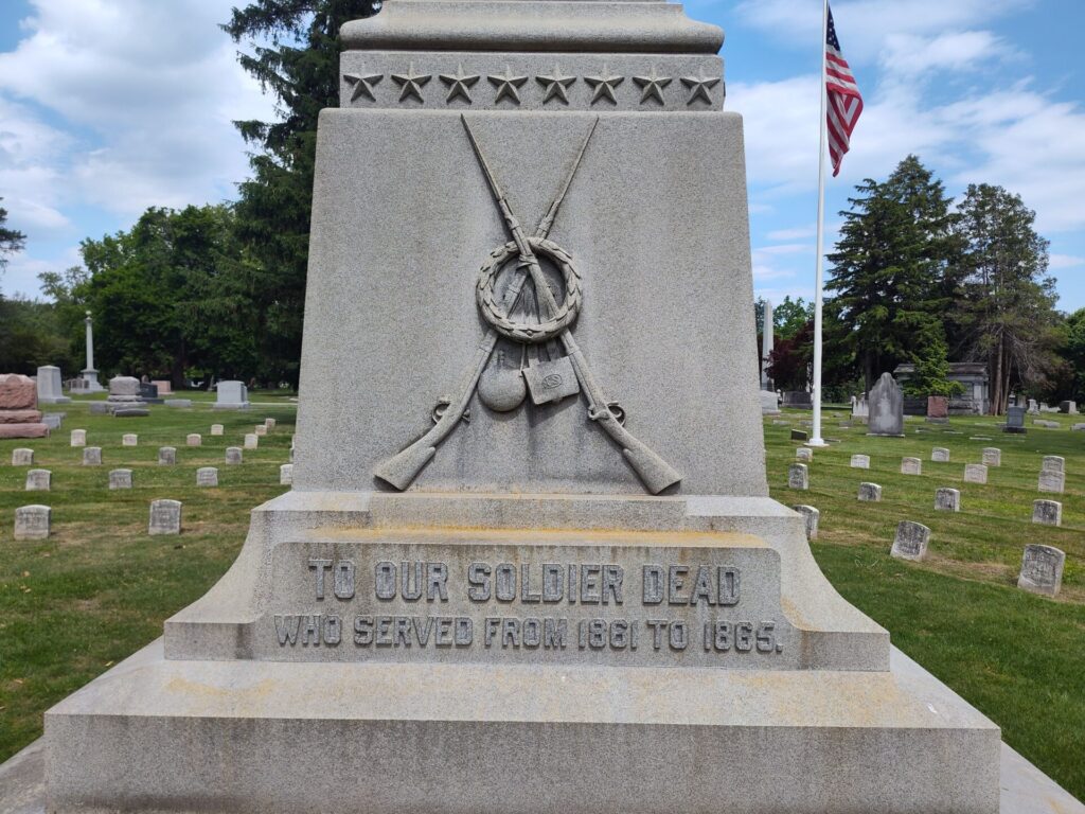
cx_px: 542
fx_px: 721
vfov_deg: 58.9
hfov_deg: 73.9
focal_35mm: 23
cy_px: 407
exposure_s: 1/1576
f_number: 1.8
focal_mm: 5.56
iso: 100
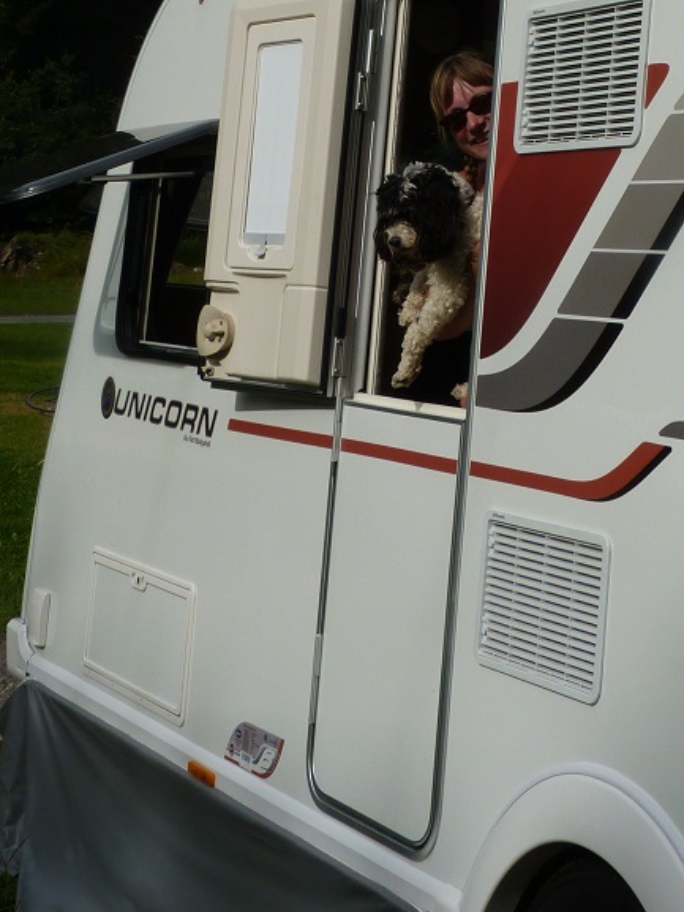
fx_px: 2081
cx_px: 603
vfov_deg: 23.5
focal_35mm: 79
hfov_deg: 18.4
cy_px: -25
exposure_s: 1/500
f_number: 5.6
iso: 80
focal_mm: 6.8
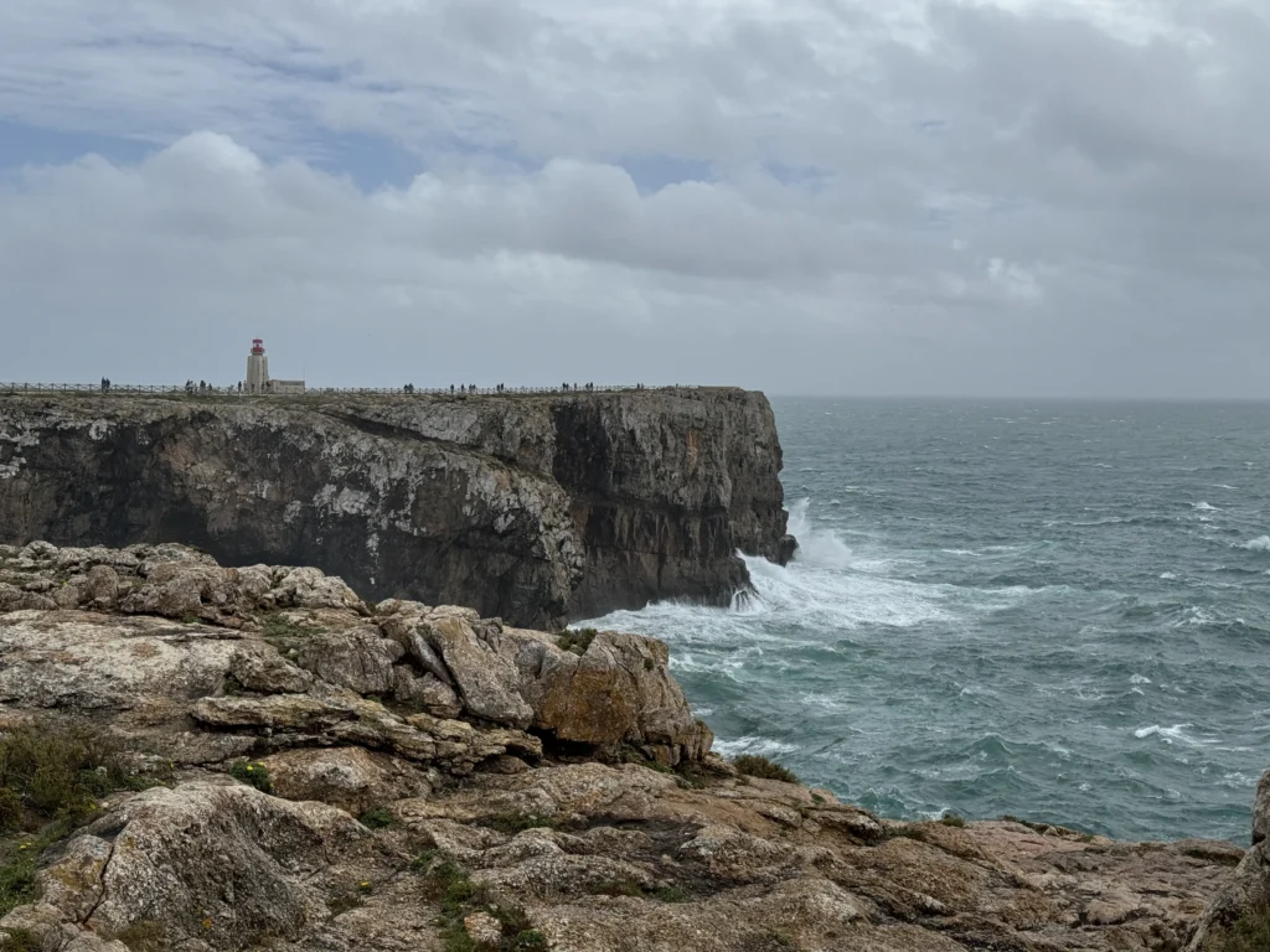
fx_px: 1761
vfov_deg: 30.3
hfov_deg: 39.7
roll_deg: -0.2
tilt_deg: -1.7
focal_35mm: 48
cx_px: 635
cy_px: 476
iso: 80
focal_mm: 6.86
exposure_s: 1/10526
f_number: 1.78
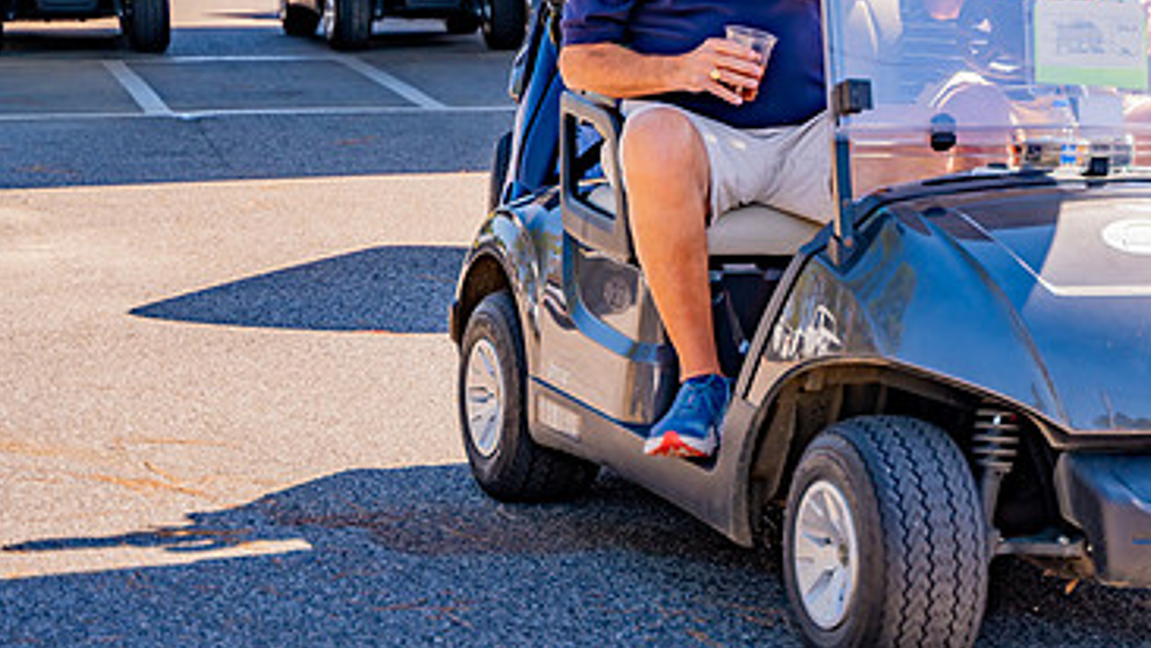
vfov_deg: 10.4
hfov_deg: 18.3
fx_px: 3541
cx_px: 909
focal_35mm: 116
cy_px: 109
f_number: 2.8
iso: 100
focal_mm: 62
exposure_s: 1/800
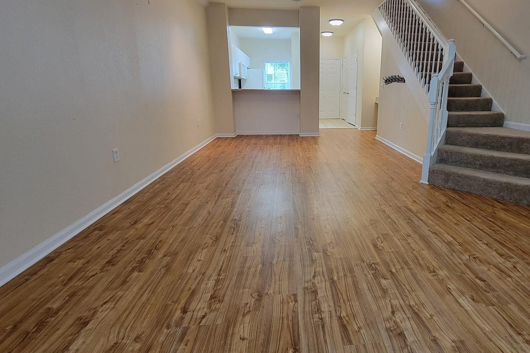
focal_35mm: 17
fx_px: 250
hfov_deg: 92.1
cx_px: 318
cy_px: 156
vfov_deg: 70.2
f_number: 2.2
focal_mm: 2.2
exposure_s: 1/60
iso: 250
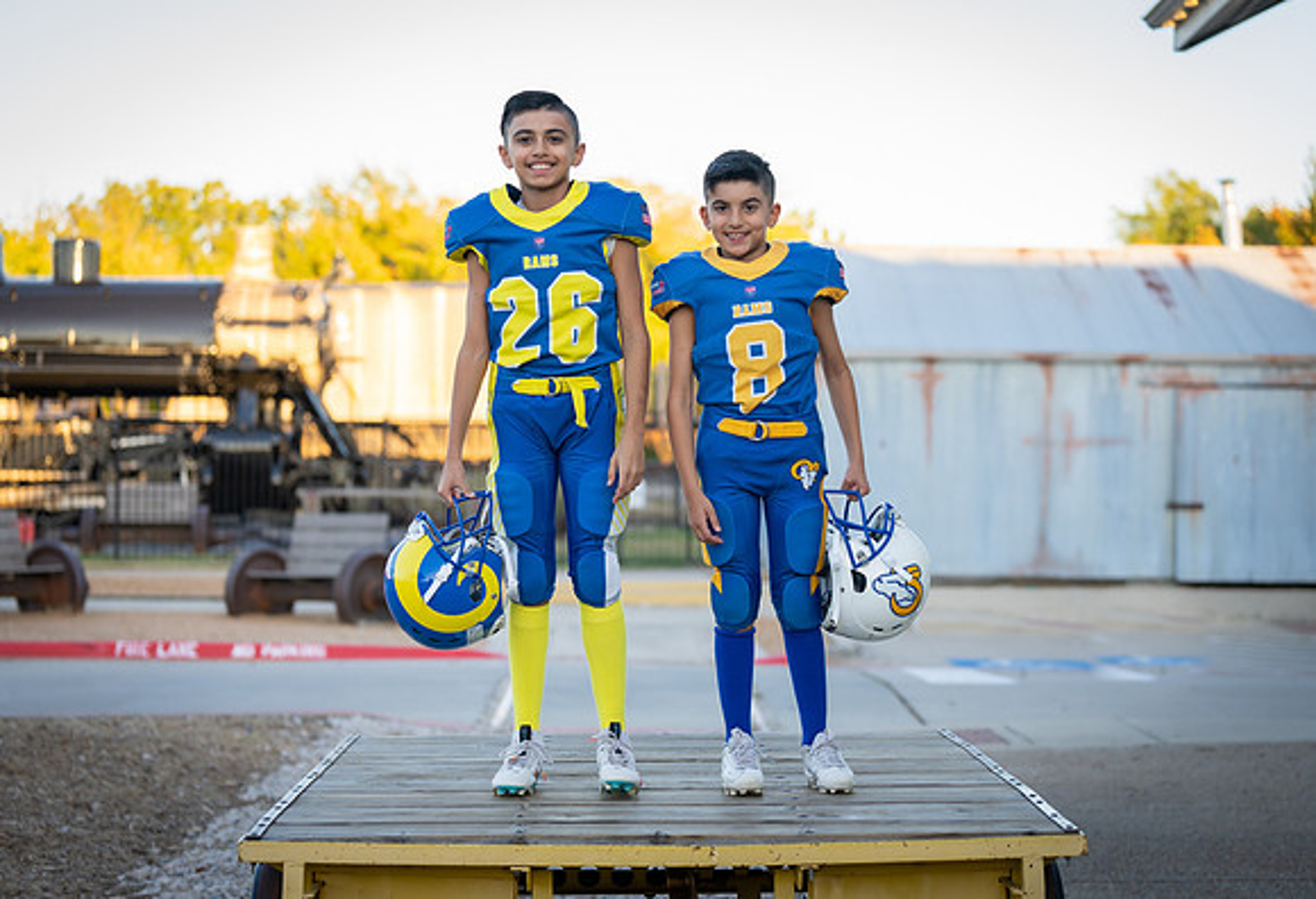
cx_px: 701
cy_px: 458
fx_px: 2801
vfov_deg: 18.2
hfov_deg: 26.4
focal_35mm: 76
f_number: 2.8
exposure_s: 1/320
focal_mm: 70
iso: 250
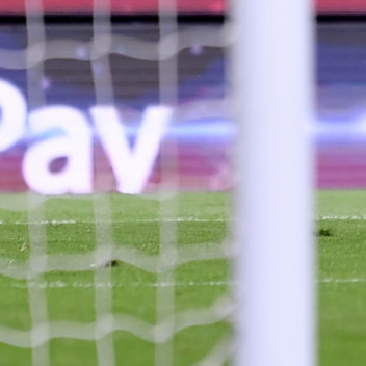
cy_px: -208
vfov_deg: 1.9
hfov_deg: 1.9
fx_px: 11101
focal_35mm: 928
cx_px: 869
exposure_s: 1/1000
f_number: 2.8
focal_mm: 200
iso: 1600
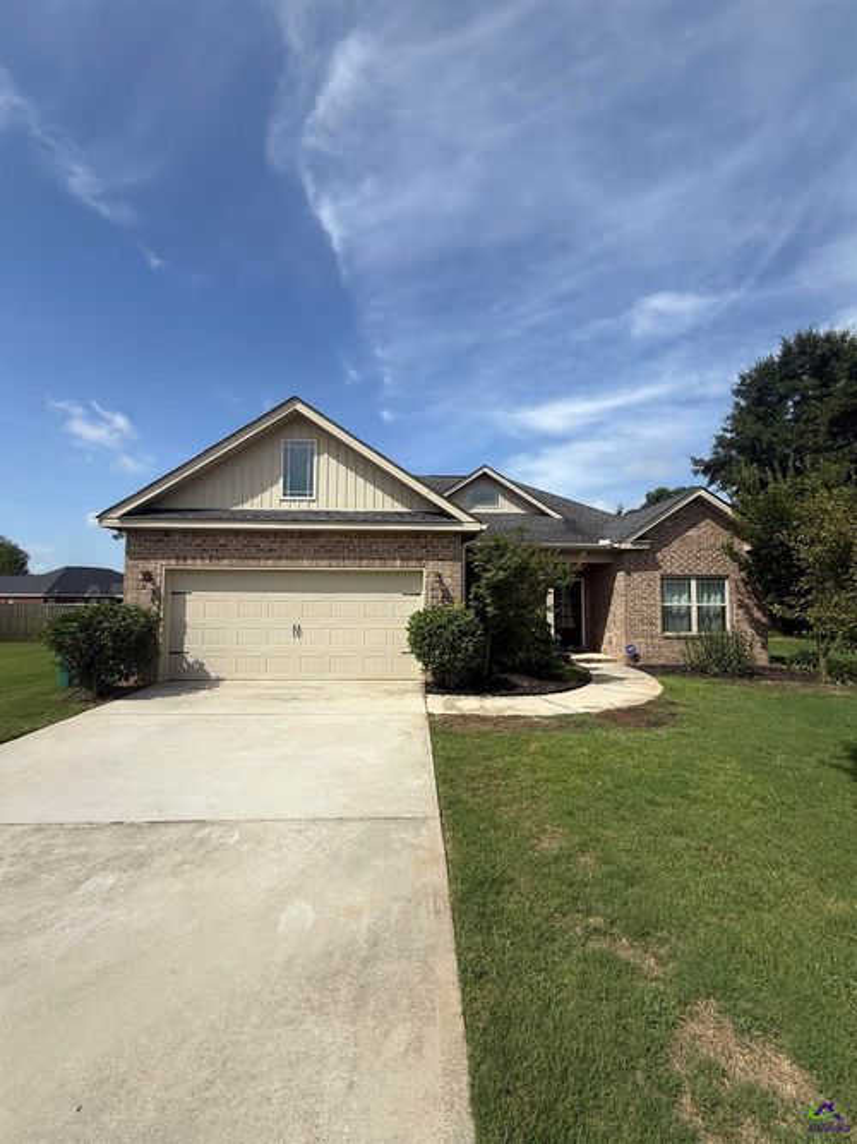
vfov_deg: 102.1
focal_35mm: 14
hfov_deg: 85.7
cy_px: 572
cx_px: 428
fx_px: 462
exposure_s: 1/2717
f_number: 2.2
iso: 50
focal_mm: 2.22
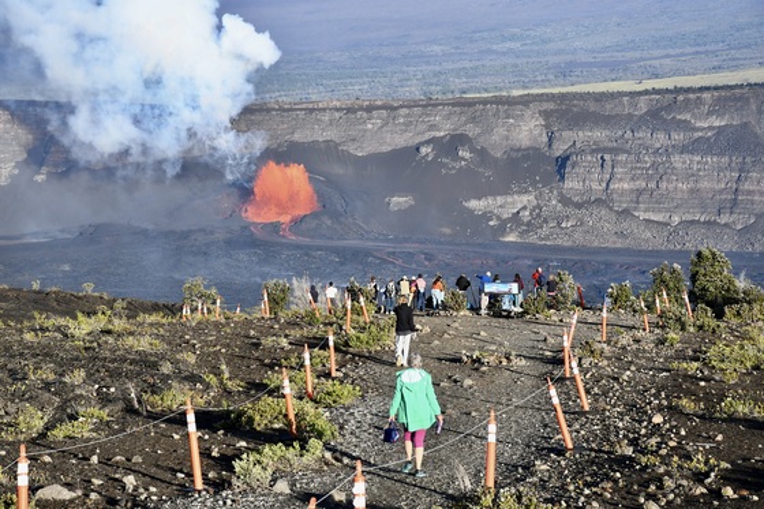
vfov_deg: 13.8
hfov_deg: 20.6
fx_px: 2100
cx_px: 382
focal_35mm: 99
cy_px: 254
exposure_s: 1/1000
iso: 800
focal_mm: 66
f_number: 8
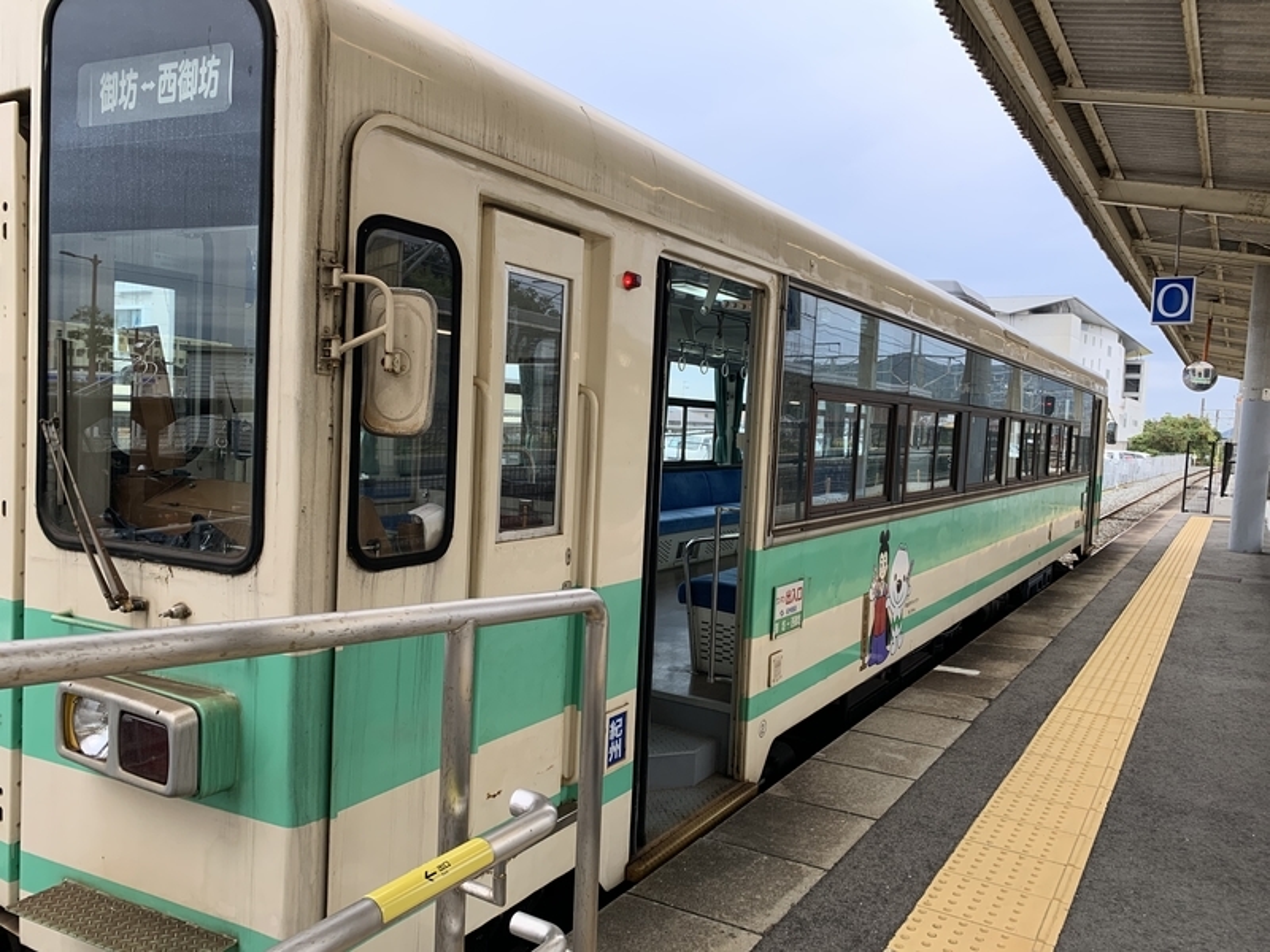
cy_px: 476
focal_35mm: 26
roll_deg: -3.5
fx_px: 954
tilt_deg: -3.2
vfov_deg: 53.1
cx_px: 635
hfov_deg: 67.3
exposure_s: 1/121
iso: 50
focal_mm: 4.25
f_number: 1.8
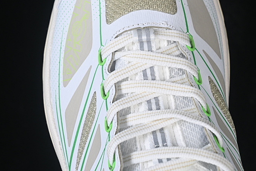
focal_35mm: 120
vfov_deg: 11.4
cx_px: 146
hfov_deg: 17.1
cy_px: 40
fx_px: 853
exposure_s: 1/80
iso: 160
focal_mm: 50
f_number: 7.1
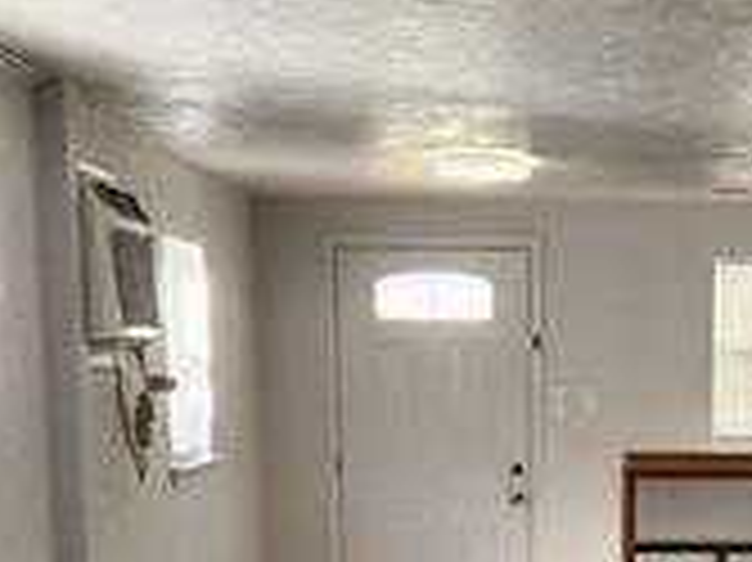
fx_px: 1910
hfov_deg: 21.9
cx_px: 639
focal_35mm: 88
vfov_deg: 16.1
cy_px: 679
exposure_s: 1/120
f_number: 1.8
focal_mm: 5.4
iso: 64
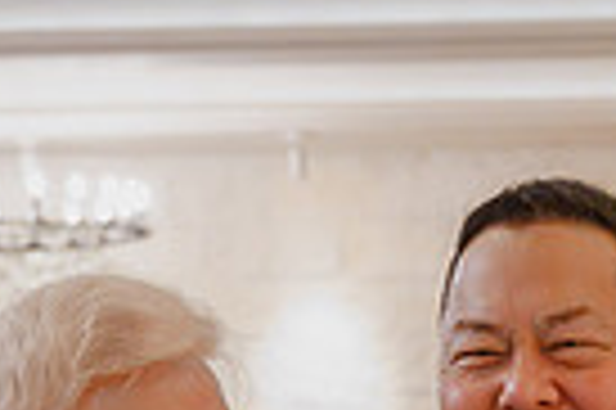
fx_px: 3042
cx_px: 333
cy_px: 764
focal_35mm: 178
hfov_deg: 11.6
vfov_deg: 7.4
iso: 10000
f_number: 3.5
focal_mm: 42
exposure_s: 1/160
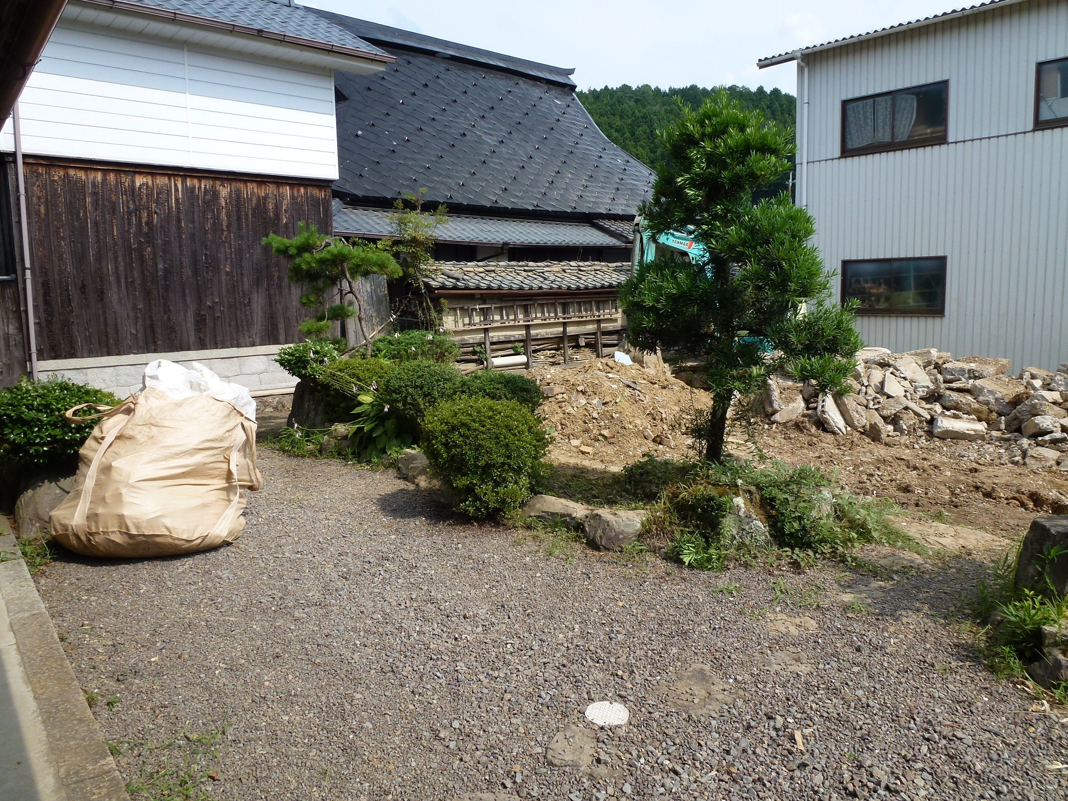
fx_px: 740
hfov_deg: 71.6
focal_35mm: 24
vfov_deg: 56.8
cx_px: 534
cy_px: 400
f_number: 4
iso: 100
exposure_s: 1/500
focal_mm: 4.3
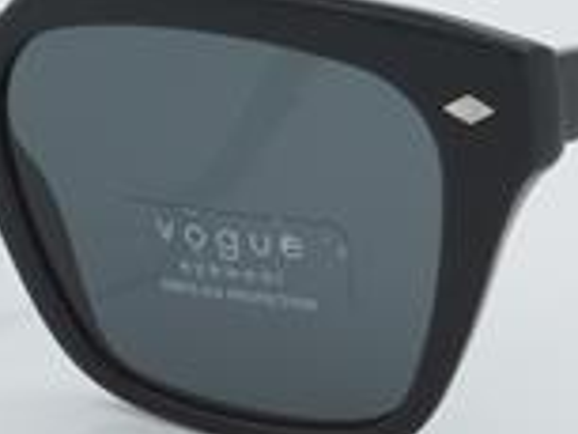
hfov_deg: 10.5
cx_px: 257
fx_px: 3142
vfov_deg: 7.9
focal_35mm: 188
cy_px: 166
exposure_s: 1/4
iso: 100
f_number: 32
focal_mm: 50
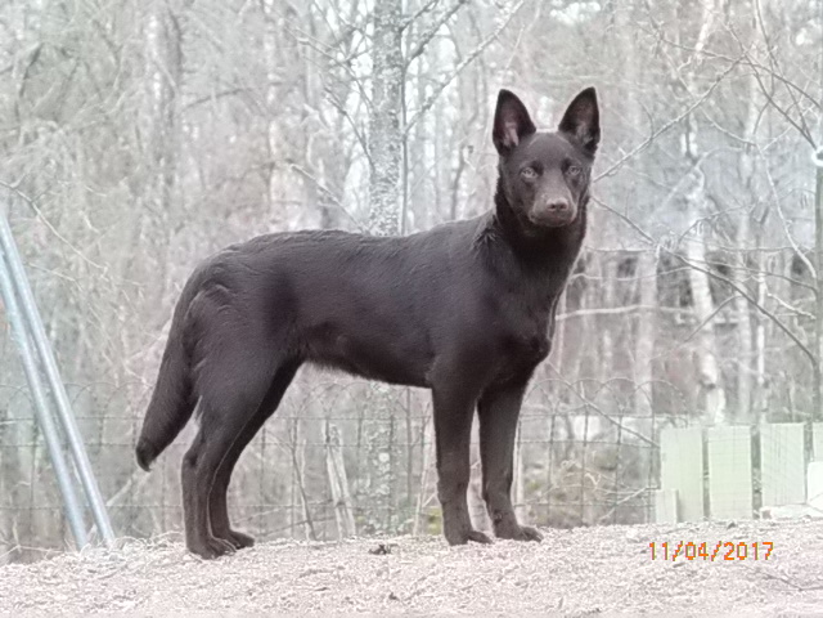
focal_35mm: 298
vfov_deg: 5.0
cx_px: 412
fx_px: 7085
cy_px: 309
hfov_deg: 6.6
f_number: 5.1
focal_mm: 52.8
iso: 1600
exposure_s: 1/400
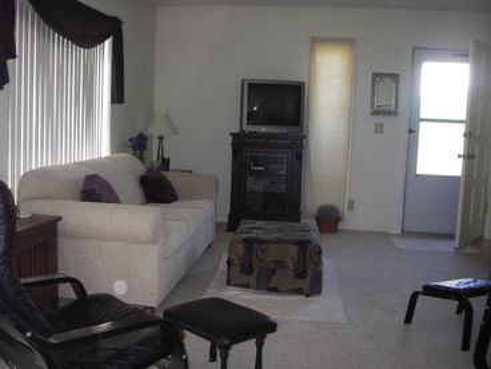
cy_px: 184
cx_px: 246
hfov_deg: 49.0
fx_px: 539
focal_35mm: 38
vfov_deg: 37.7
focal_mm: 6.3
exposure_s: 1/30
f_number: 3.3
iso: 100
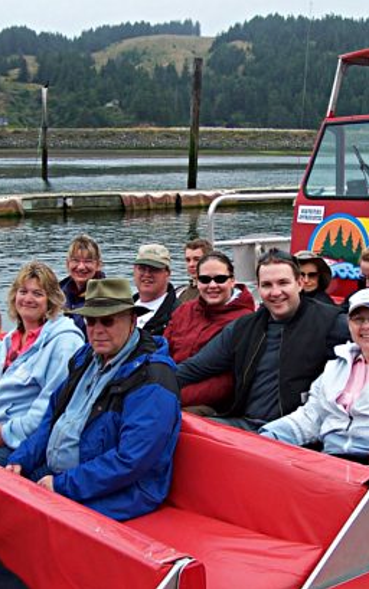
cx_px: 226
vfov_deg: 35.7
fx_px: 916
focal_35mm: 57
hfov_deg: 22.7
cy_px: 294
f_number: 2.8
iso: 80
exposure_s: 1/350
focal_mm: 6.7
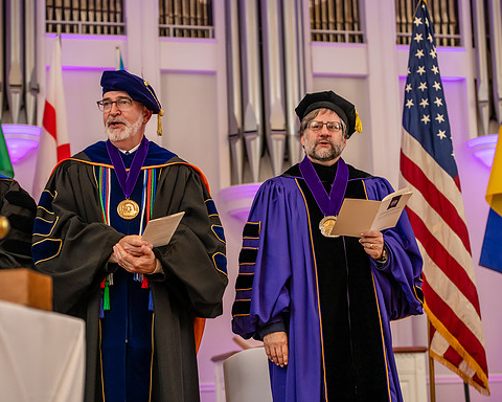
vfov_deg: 16.5
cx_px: 275
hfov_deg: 20.6
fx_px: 1382
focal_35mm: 93
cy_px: 202
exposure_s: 1/200
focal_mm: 82
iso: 2500
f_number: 3.5
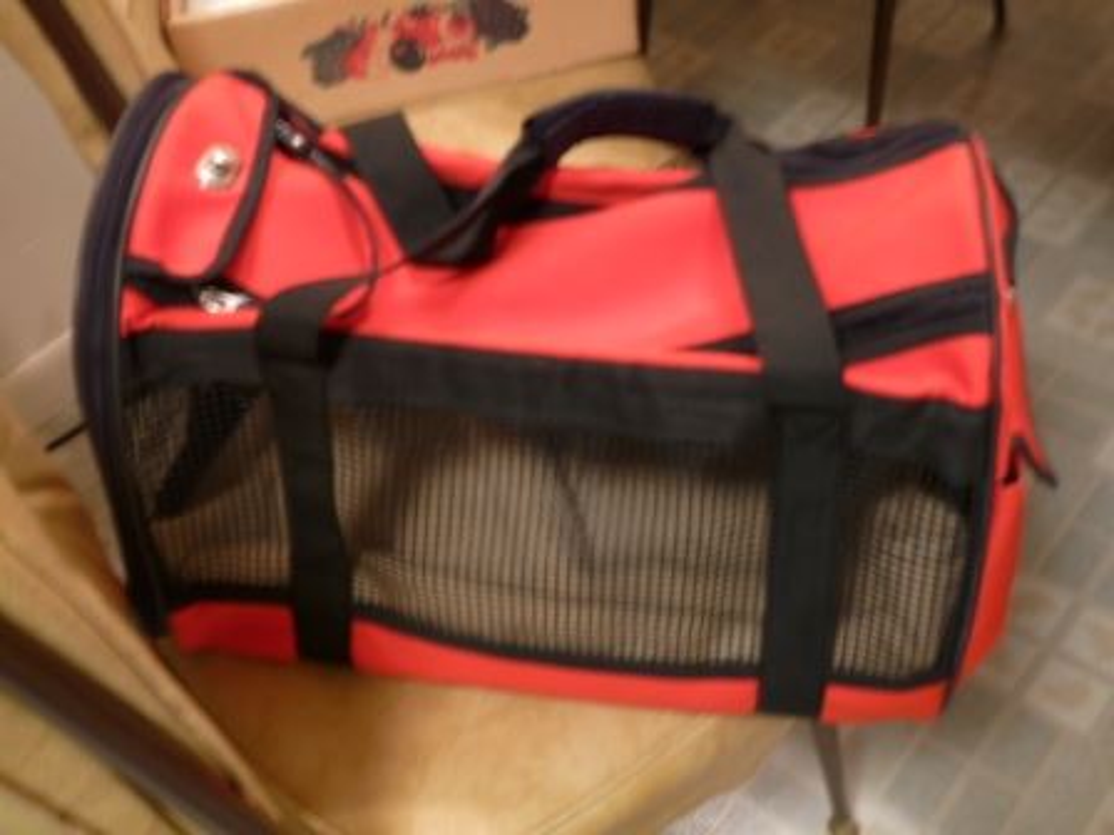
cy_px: 418
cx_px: 557
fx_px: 1384
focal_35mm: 43
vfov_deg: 33.6
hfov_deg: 43.9
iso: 100
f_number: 3
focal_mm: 7.6
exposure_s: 1/2
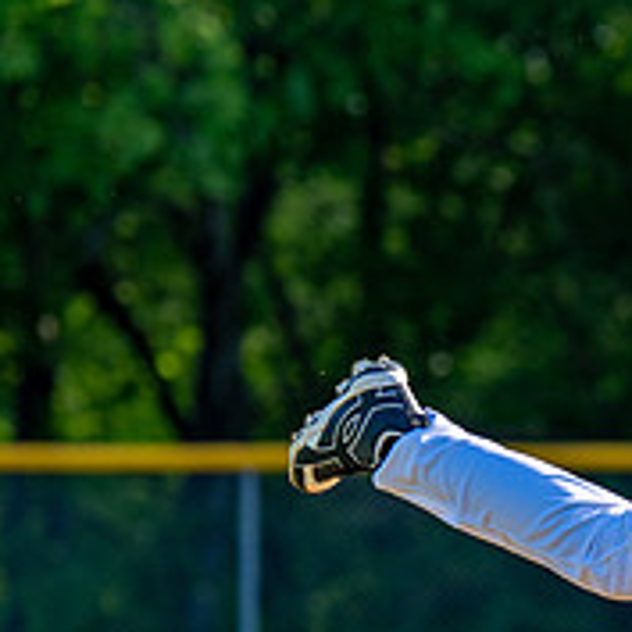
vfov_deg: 3.6
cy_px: 570
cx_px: 967
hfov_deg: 3.6
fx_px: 9997
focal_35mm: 484
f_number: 2.8
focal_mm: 122
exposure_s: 1/1000
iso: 100
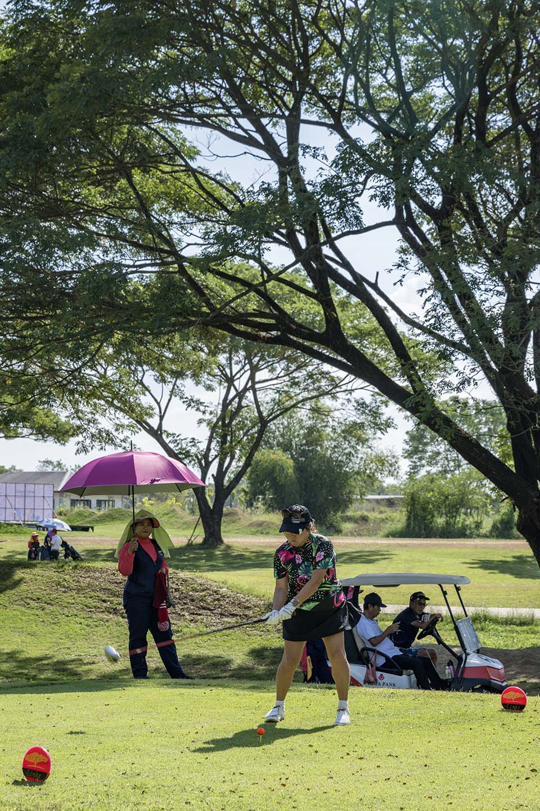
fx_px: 1575
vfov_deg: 28.8
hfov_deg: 19.5
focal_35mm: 70
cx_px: 270
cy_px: 406
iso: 100
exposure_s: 1/640
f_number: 7.1
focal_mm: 70
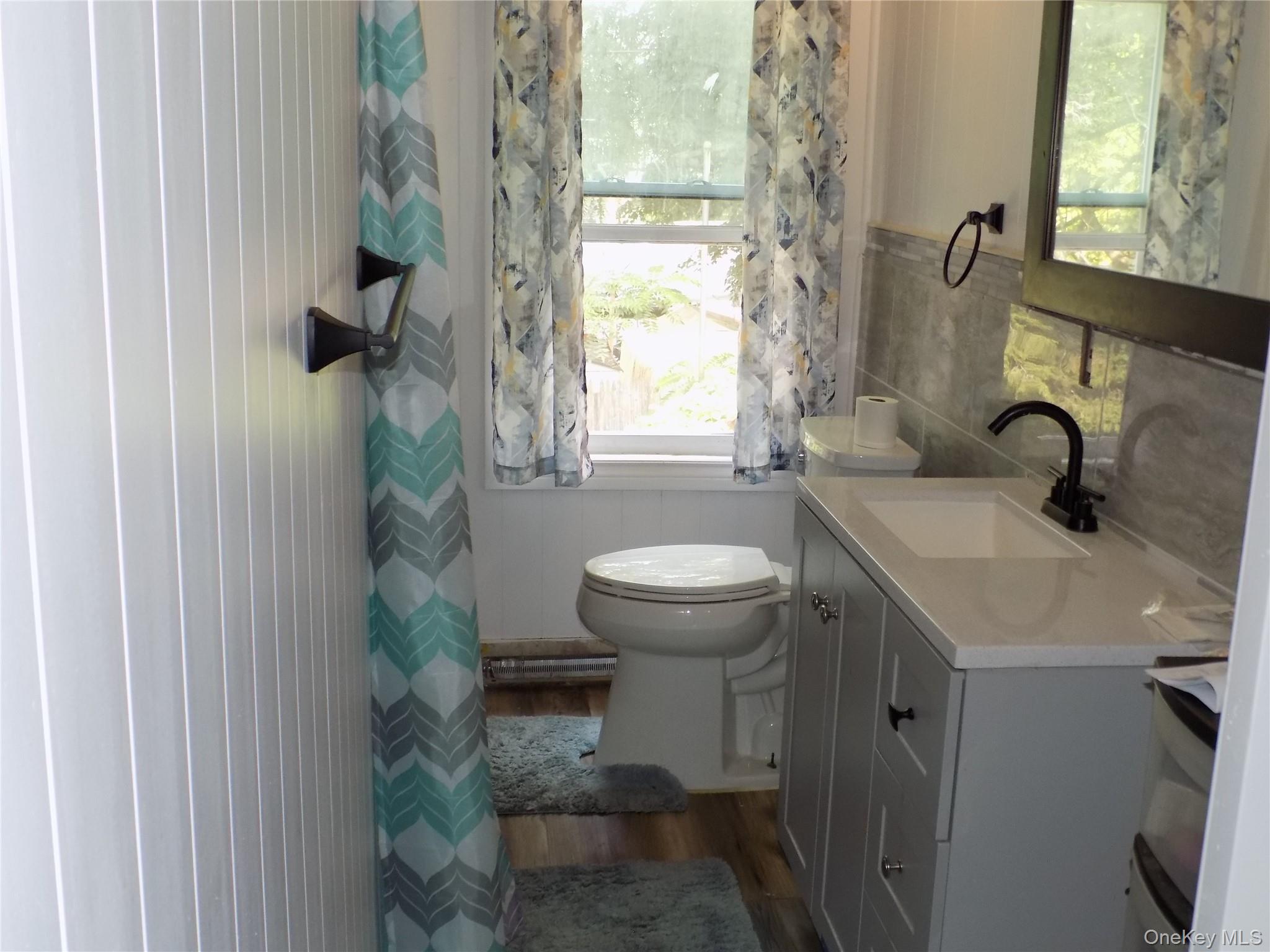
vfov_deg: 38.7
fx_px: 1357
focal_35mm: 37
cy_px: 476
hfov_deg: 50.1
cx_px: 635
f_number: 3.5
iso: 180
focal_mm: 6.6
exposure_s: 1/30
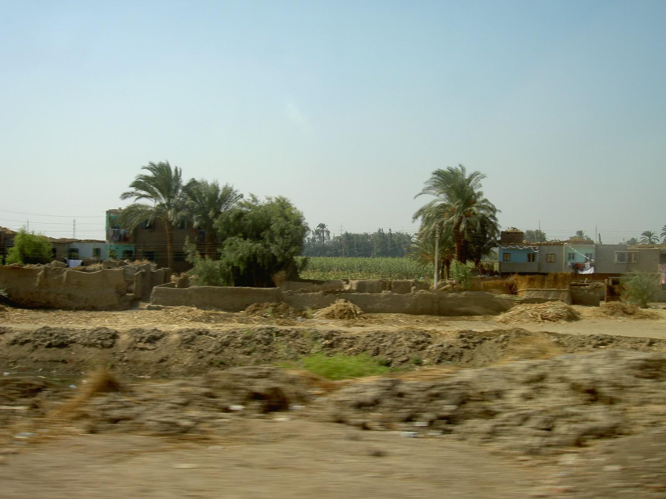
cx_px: 333
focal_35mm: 39
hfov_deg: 47.9
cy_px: 250
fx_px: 750
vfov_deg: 36.8
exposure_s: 1/200
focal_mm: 8
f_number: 4.7
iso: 50
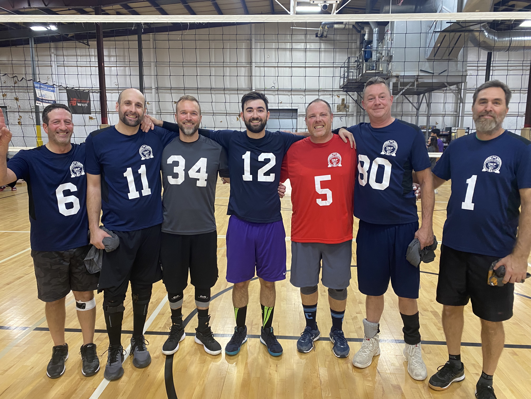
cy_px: 200
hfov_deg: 67.3
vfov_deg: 53.1
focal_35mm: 26
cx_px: 266
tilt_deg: -9.3
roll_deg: -0.8
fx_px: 399
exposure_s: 1/60
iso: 125
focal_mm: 4.25
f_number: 1.8
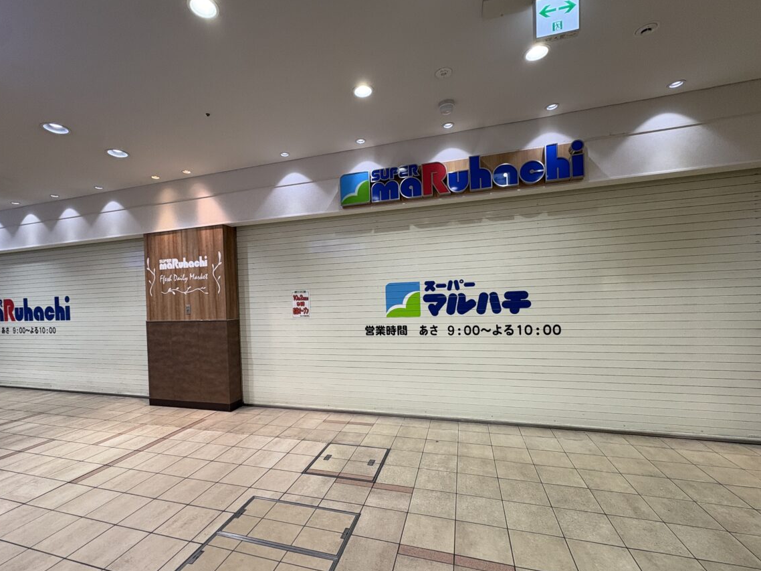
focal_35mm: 16
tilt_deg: -1.4
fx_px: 352
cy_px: 301
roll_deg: +2.4
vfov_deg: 78.0
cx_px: 350
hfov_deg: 94.3
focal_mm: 2.22
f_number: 2.2
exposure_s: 1/120
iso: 125
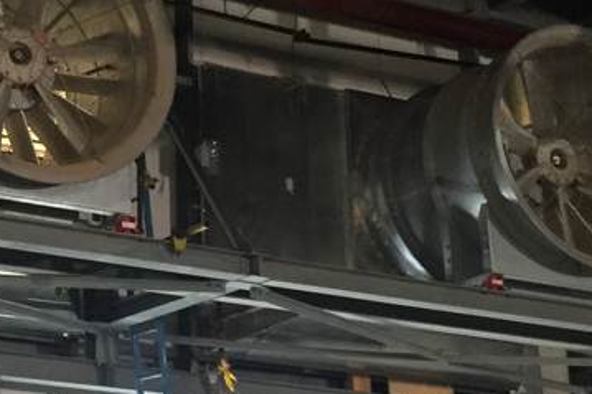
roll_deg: -4.6
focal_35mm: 84
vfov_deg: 16.2
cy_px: 167
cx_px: -45
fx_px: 1381
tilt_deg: +17.6
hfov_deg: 22.9
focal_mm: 4.15
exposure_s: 1/24
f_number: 2.2
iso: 250
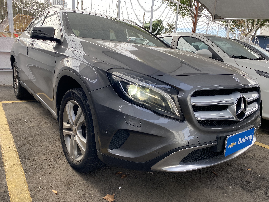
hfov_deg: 67.3
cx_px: 134
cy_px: 101
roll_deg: -3.5
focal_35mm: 26
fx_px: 202
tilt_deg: -14.0
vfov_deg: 53.1
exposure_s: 1/279
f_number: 1.8
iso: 32
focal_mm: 4.25
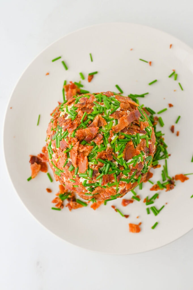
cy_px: 145
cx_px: 96
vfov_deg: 39.6
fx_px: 403
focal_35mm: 50
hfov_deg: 26.9
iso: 140
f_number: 5
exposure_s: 1/80
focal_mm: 50
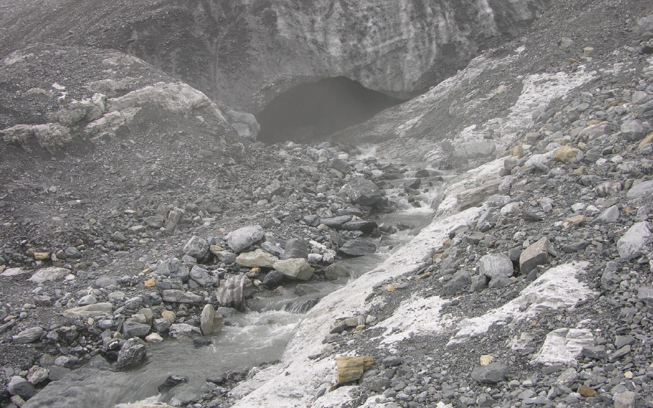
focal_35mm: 39
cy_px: 222
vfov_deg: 32.8
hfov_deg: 50.4
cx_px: 332
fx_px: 694
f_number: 4
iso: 50
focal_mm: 8.9
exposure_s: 1/67.2
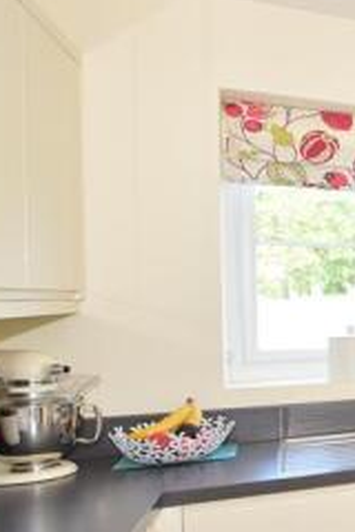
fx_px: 606
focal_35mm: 41
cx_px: 661
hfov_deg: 20.7
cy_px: 307
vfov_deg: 47.2
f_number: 8
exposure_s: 1/60
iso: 500
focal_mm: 10
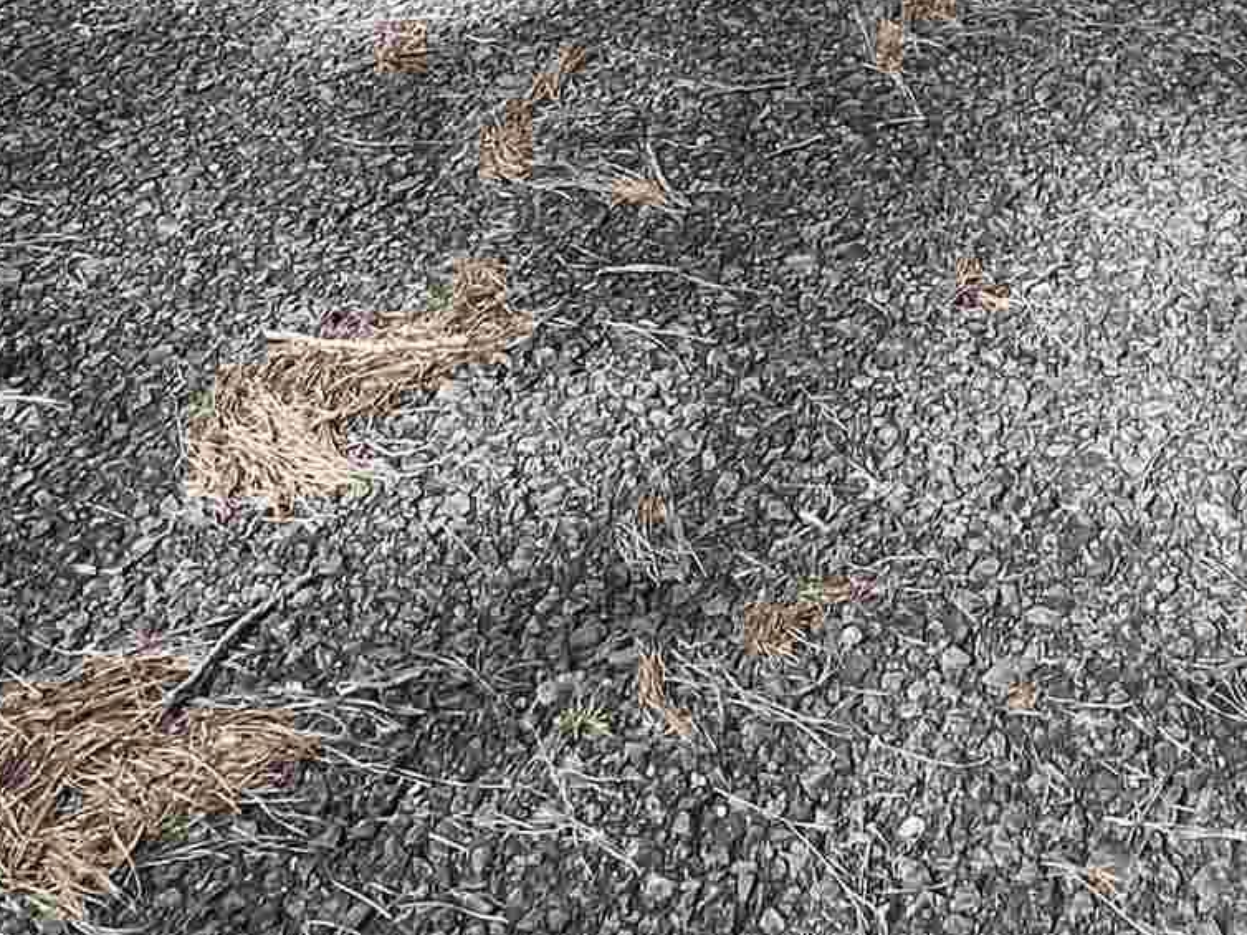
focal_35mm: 53
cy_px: -933
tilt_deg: -3.5
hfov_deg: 34.3
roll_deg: +2.3
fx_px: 1909
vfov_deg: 18.3
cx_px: 1115
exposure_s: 1/364
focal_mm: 1.57
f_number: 1.8
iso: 32
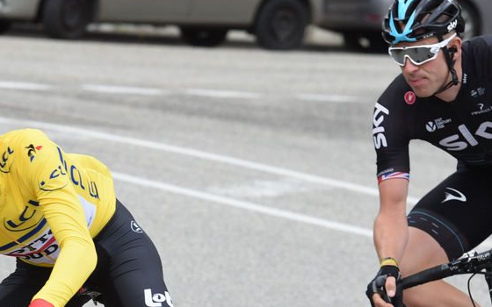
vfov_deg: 3.6
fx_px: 4827
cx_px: 128
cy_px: 340
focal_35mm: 360
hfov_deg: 5.8
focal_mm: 165
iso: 1250
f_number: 7.1
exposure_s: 1/800
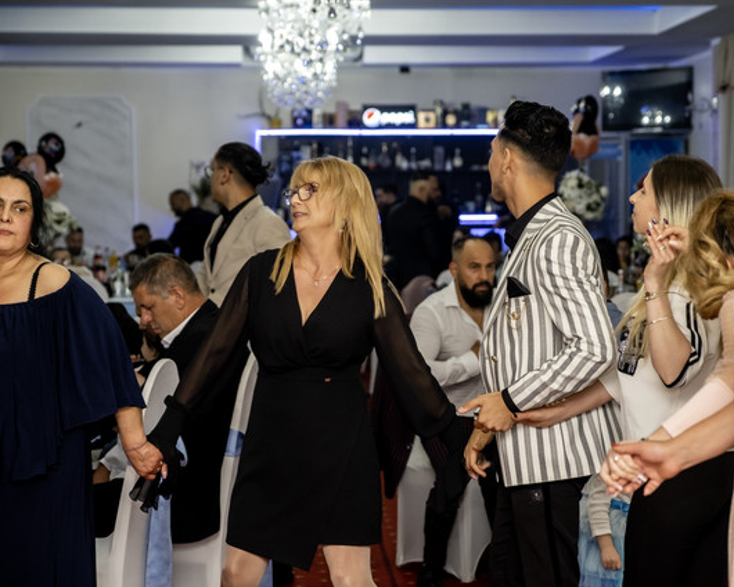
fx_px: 2042
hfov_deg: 20.4
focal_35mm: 94
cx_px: 388
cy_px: 294
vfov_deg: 16.4
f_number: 2.8
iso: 1250
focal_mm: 55
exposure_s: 1/160
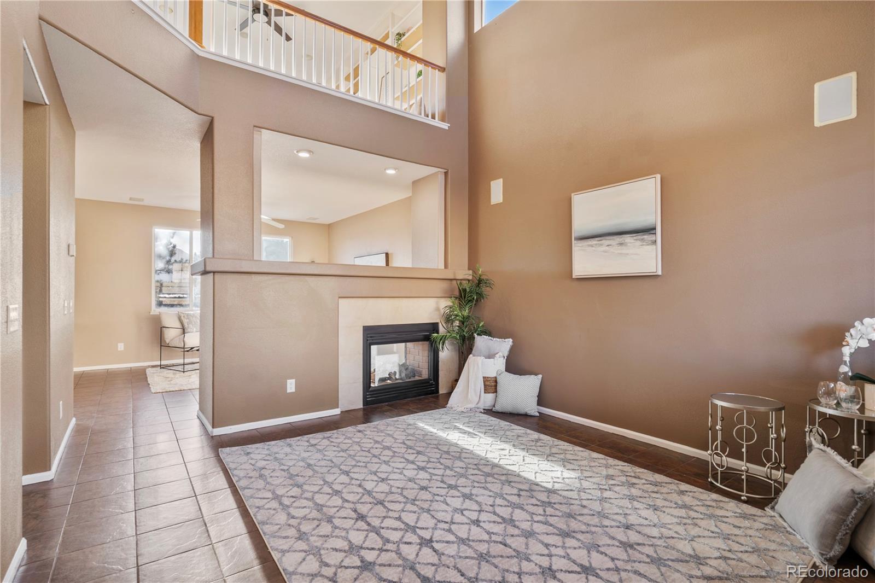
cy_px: 292
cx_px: 438
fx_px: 413
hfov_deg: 93.3
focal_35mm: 17
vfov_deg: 70.4
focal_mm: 17
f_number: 8
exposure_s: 1/4
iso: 100
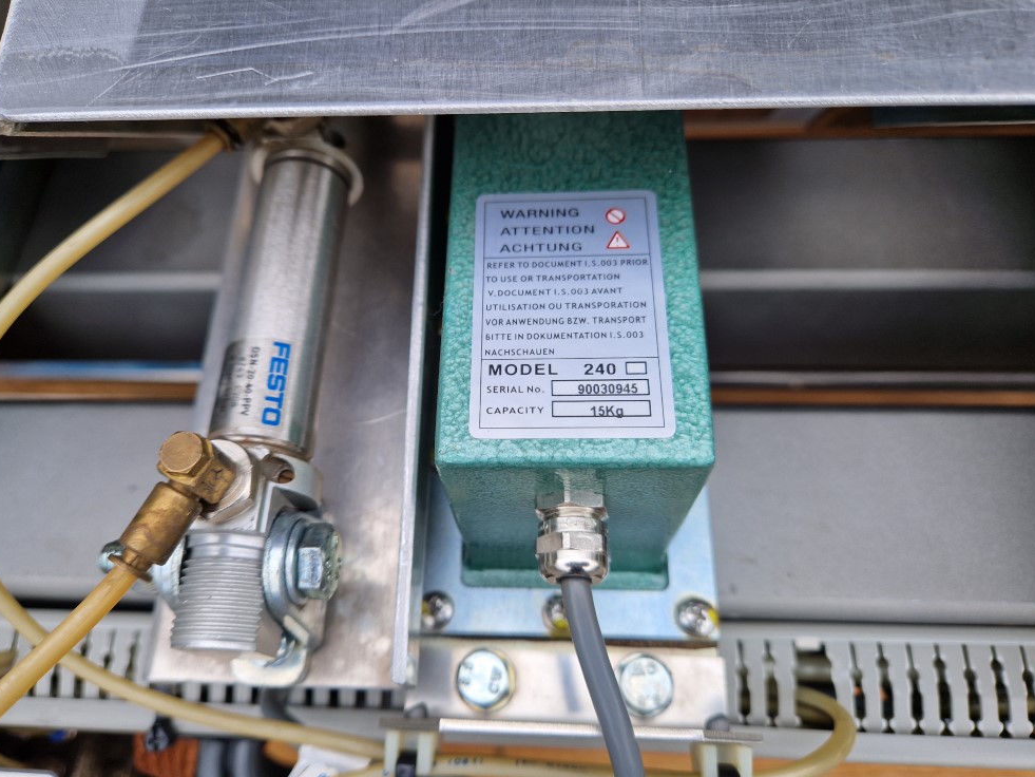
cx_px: 509
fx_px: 718
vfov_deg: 56.8
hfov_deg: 71.6
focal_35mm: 24
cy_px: 397
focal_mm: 5.4
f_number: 1.8
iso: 50
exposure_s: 1/602
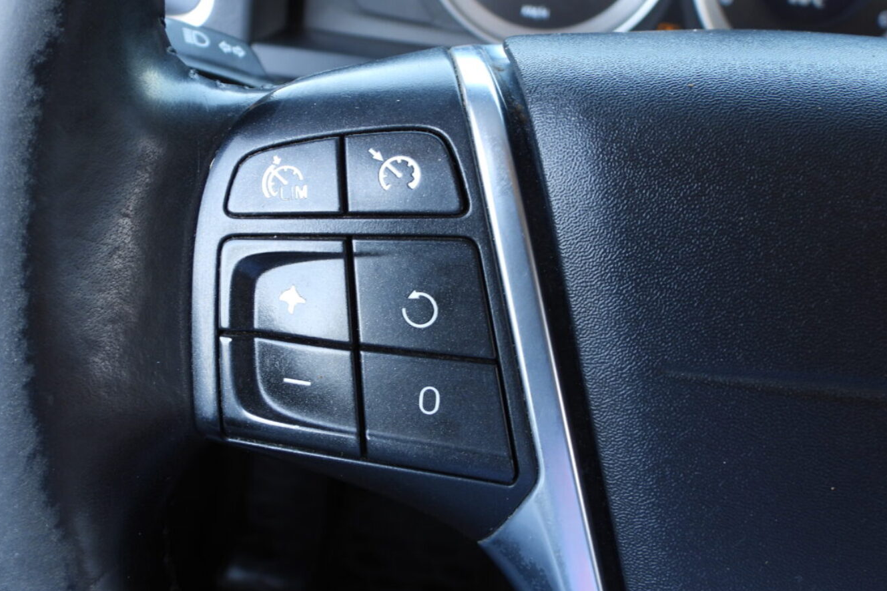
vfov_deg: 34.2
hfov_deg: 49.5
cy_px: 287
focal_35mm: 39
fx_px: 961
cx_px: 428
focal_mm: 6.3
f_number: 3.2
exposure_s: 1/40
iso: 100
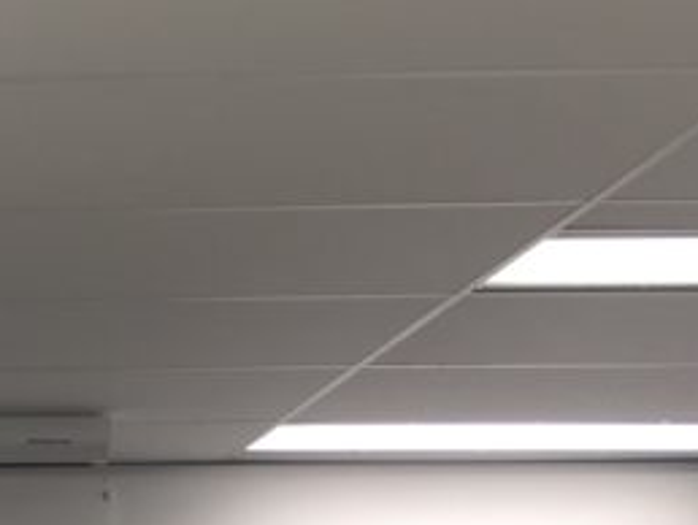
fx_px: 2321
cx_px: -395
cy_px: 774
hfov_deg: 15.6
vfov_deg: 12.3
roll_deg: -1.8
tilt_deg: +1.6
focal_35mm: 115
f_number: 2.2
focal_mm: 4.15
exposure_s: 1/50
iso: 40
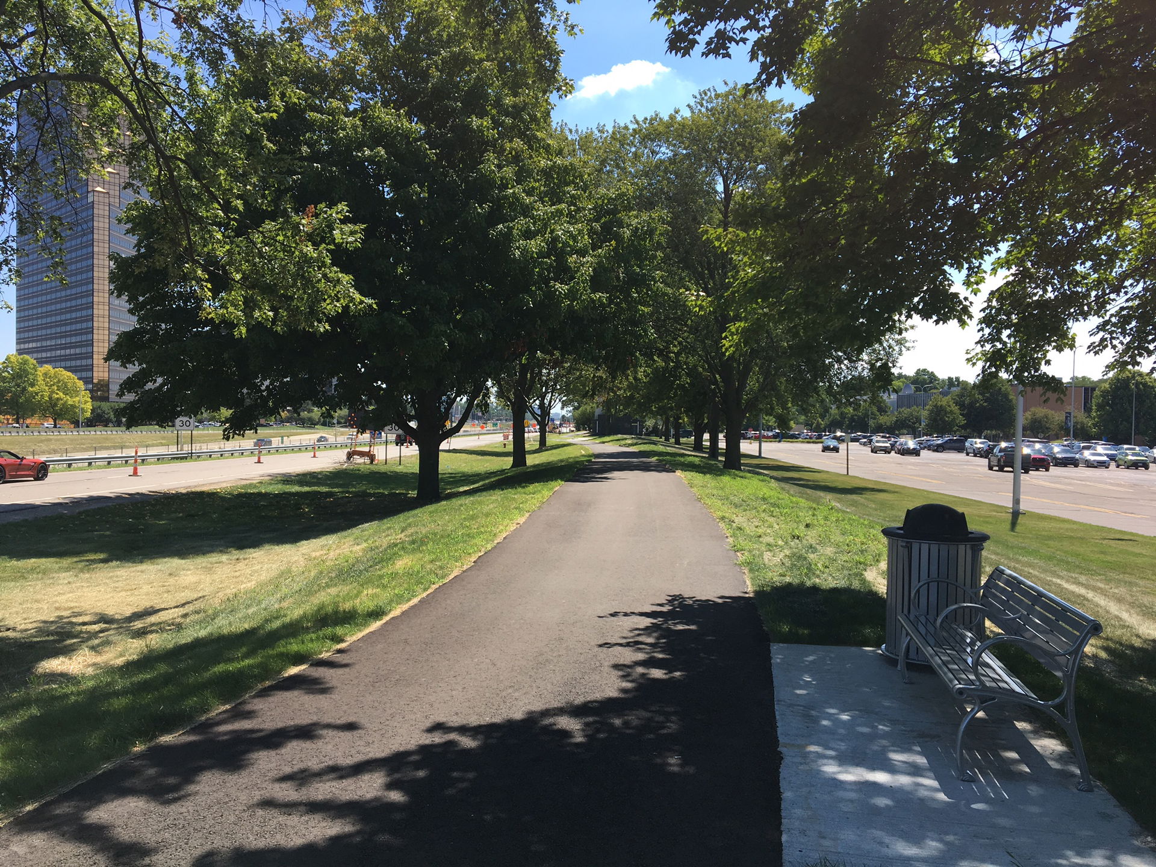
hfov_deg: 61.7
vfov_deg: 48.2
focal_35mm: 29
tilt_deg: -0.3
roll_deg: -0.1
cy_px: 434
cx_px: 578
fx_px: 968
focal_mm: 4.15
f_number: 2.2
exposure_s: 1/1012
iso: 25
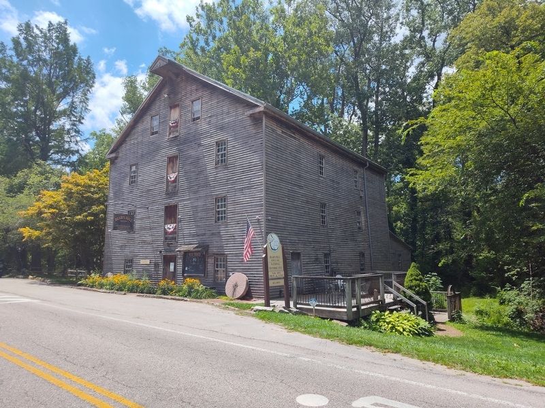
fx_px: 362
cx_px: 272
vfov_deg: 58.9
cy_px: 204
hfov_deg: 73.9
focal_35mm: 23
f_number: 1.8
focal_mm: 5.56
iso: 100
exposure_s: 1/1882
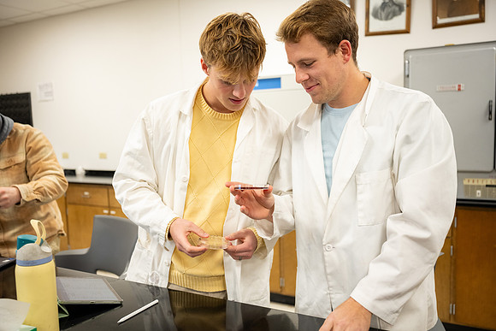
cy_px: 167
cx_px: 245
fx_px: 439
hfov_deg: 58.9
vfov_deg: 41.3
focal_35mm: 32
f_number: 2.8
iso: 1000
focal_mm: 31.5
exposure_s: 1/160
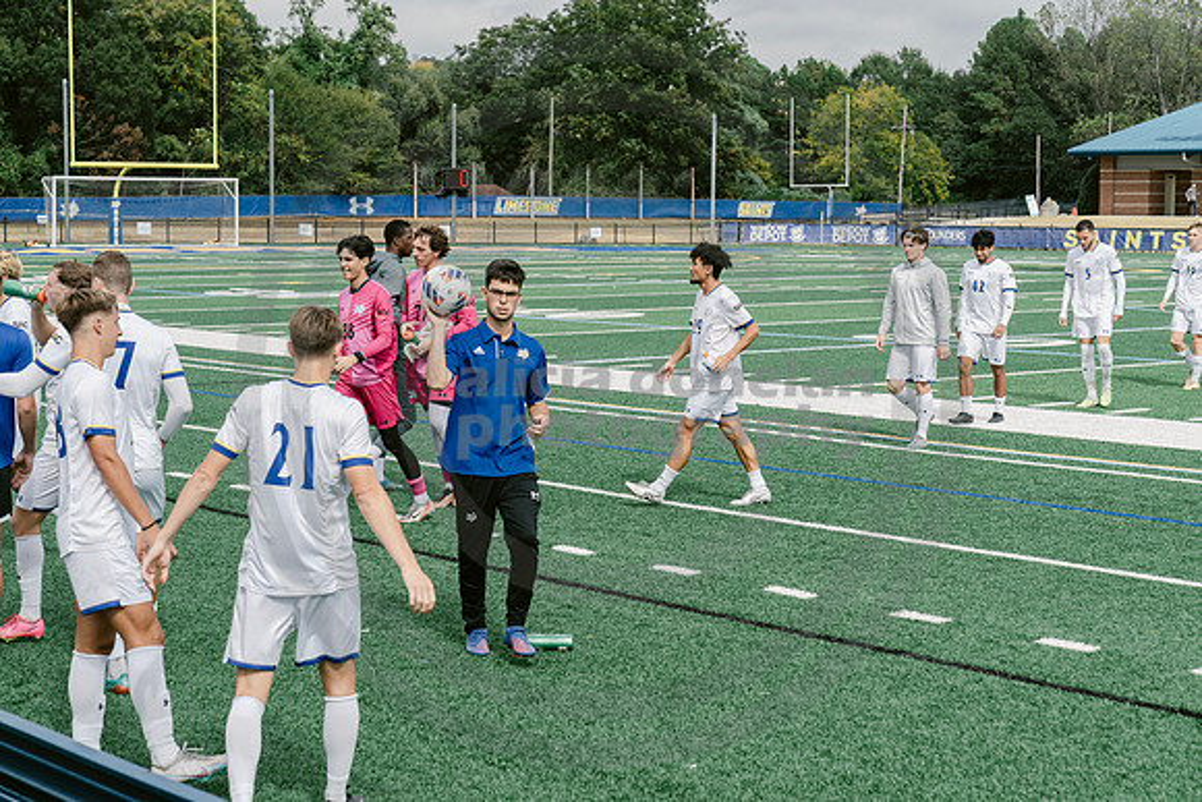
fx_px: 2338
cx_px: 601
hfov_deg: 28.8
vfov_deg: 19.5
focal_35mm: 70
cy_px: 401
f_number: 5.6
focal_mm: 70
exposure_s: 1/1250
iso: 400
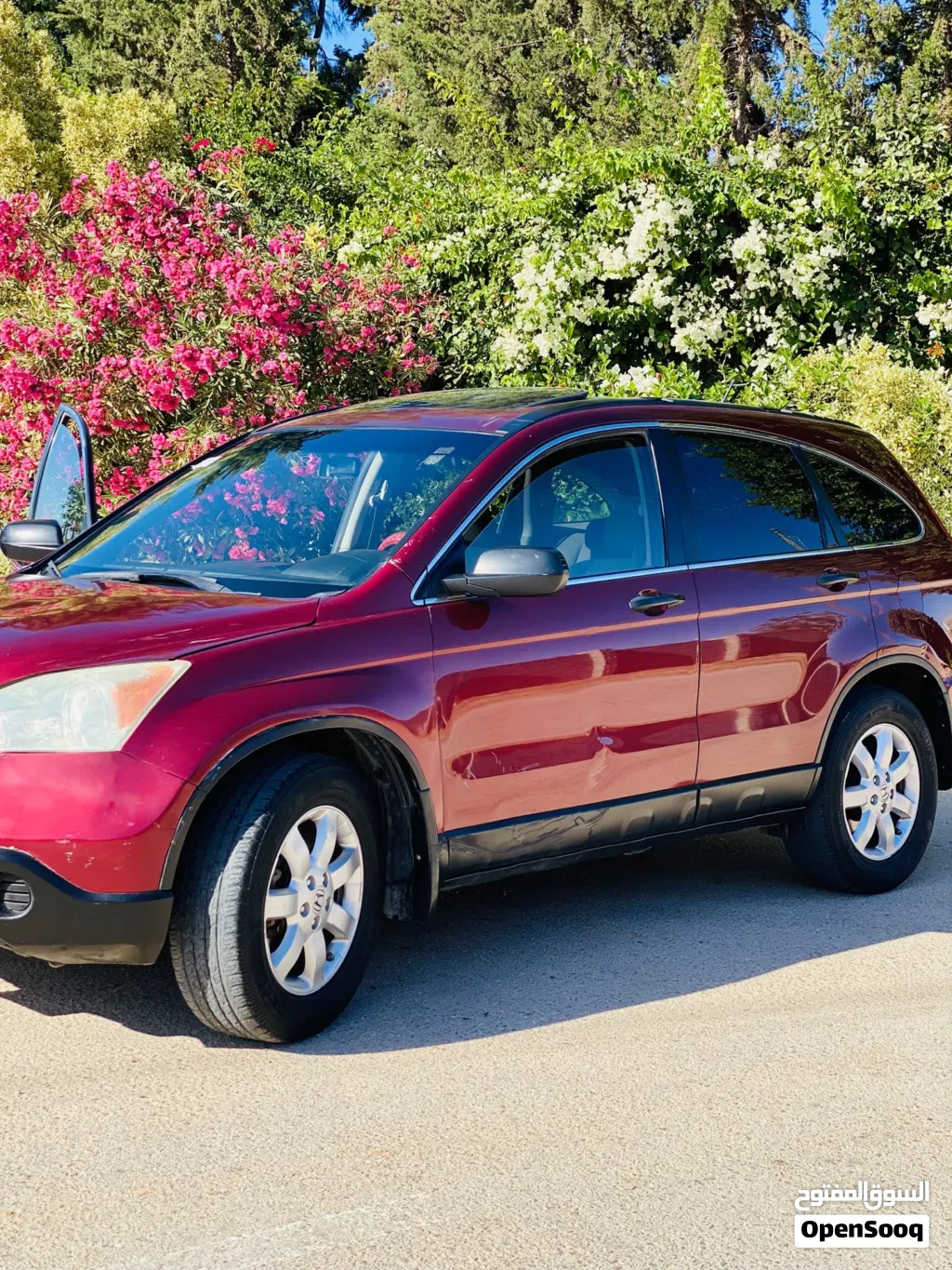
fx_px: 1906
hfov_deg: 28.0
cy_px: 635
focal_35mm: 52
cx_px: 476
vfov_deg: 36.8
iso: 20
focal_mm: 6
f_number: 2
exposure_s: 1/657
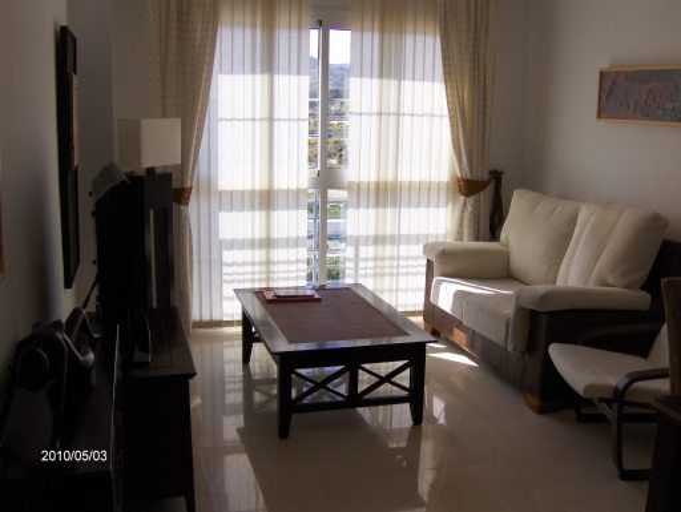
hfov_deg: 52.6
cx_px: 340
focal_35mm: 35
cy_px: 256
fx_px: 689
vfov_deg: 40.8
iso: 100
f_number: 4.3
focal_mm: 7.5
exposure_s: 1/437
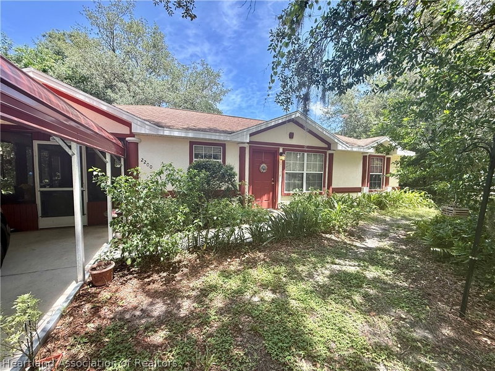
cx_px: 248
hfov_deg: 102.1
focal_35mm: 14
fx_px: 200
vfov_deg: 85.7
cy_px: 186
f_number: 2.2
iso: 64
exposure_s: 1/286
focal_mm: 2.22
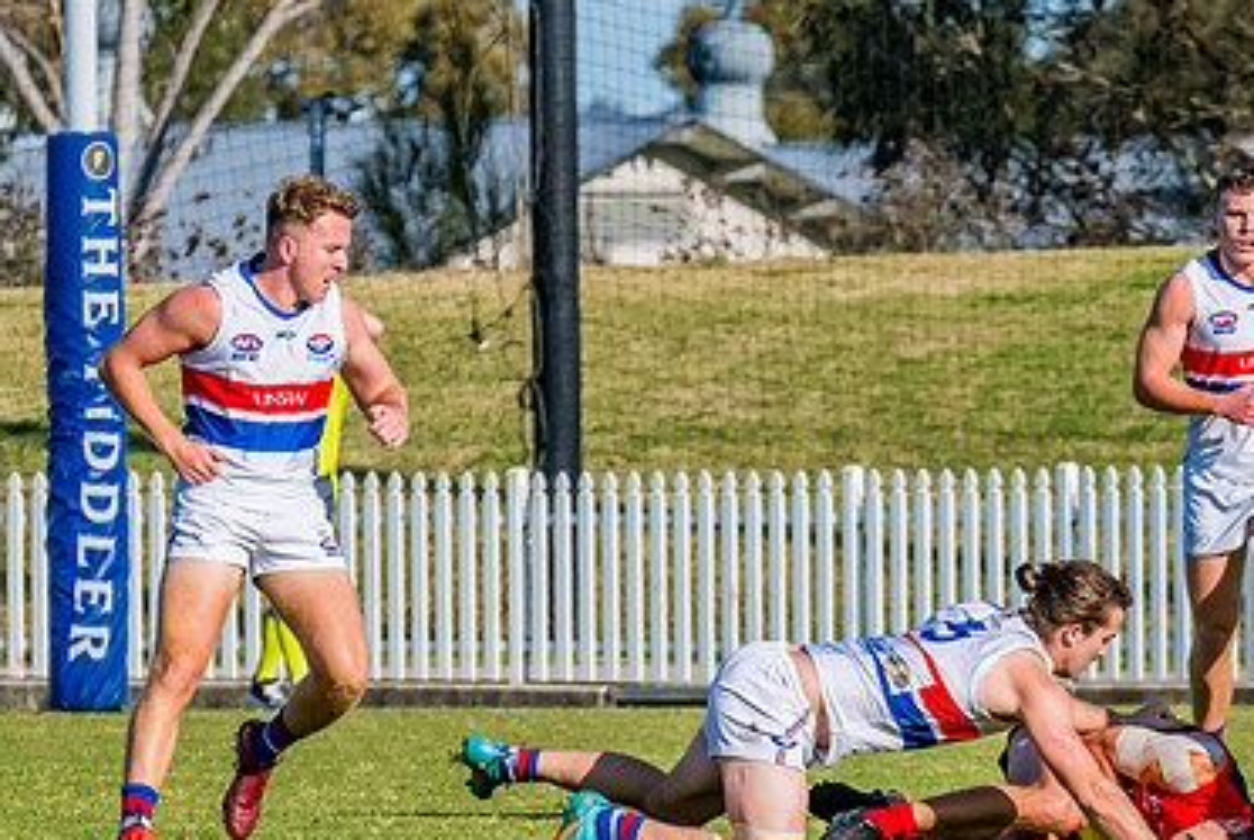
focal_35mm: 736
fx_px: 25667
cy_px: 638
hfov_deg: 2.8
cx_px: 858
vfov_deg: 1.9
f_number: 11
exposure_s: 1/1600
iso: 800
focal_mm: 310
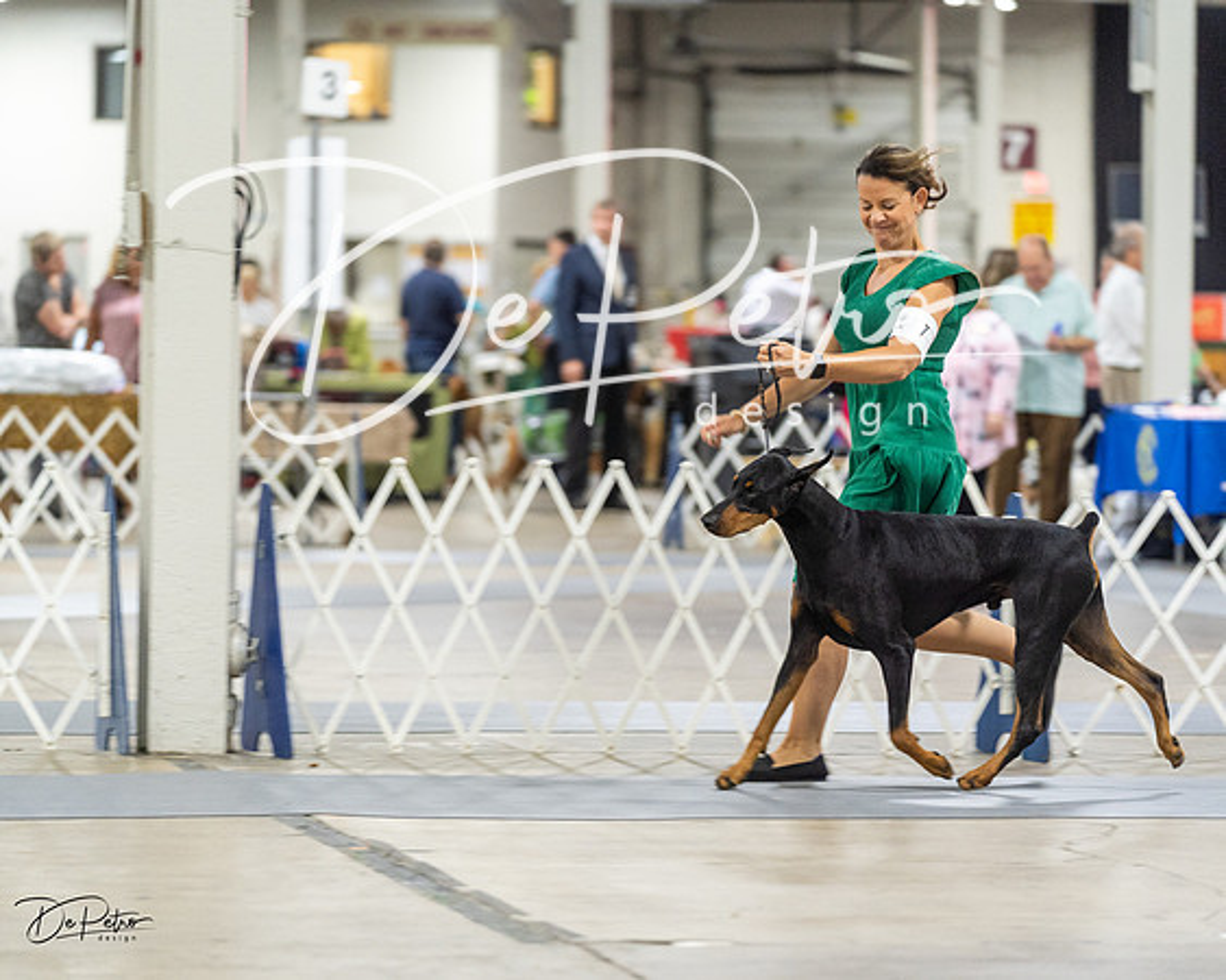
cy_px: 490
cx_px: 613
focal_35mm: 150
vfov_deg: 10.3
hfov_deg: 12.9
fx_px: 5433
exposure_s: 1/160
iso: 2500
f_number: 2.8
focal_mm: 133
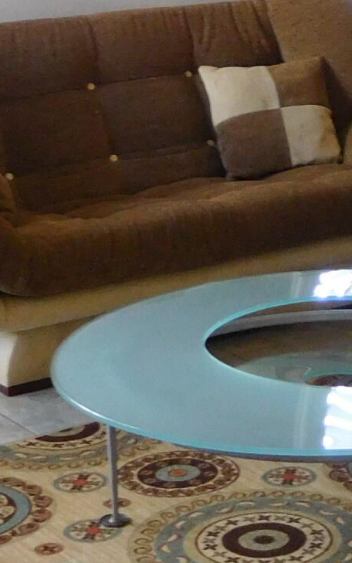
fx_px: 1672
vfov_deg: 18.7
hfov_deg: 11.8
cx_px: 397
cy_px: 15
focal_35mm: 109
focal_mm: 4.5
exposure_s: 1/25
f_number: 3.4
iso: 400
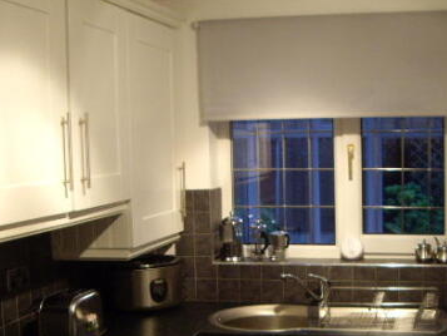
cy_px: 251
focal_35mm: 62
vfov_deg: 23.4
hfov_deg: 31.1
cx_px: 265
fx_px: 801
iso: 200
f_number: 2.7
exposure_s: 1/15
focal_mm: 6.2
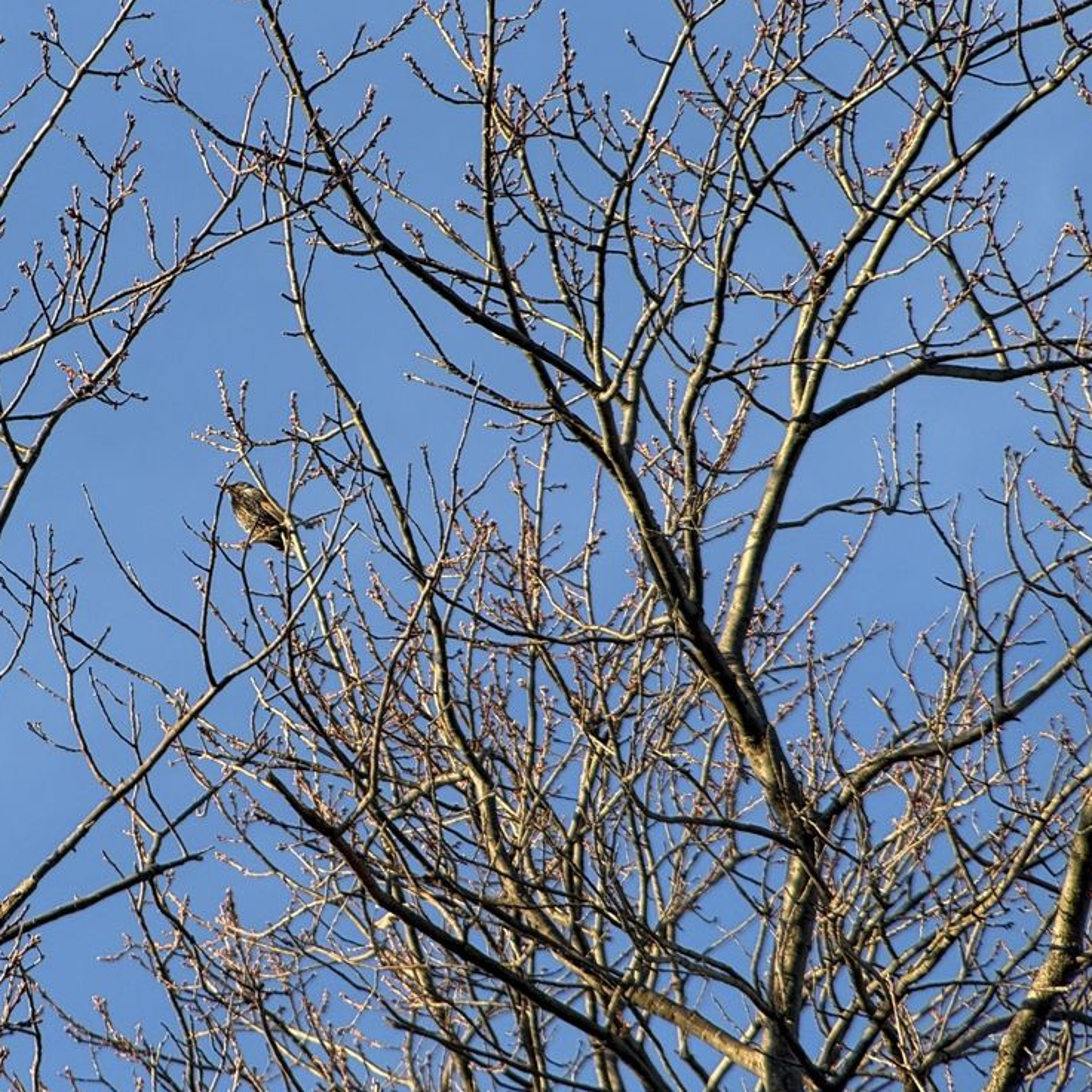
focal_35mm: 173
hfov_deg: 10.1
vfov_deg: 10.1
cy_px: 533
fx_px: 6174
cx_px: 243
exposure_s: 1/235
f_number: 2.8
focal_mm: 15.66
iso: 40
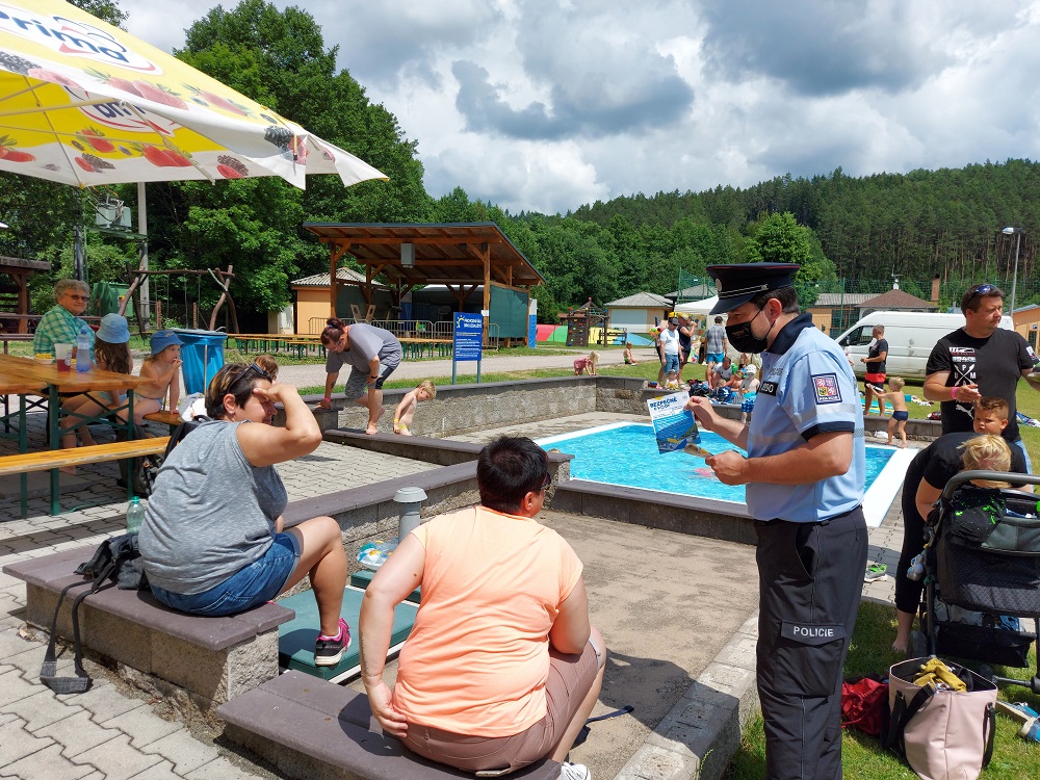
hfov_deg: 71.6
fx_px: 721
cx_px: 520
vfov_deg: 56.8
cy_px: 390
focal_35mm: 24
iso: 32
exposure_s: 1/1669
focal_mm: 5.23
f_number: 1.8
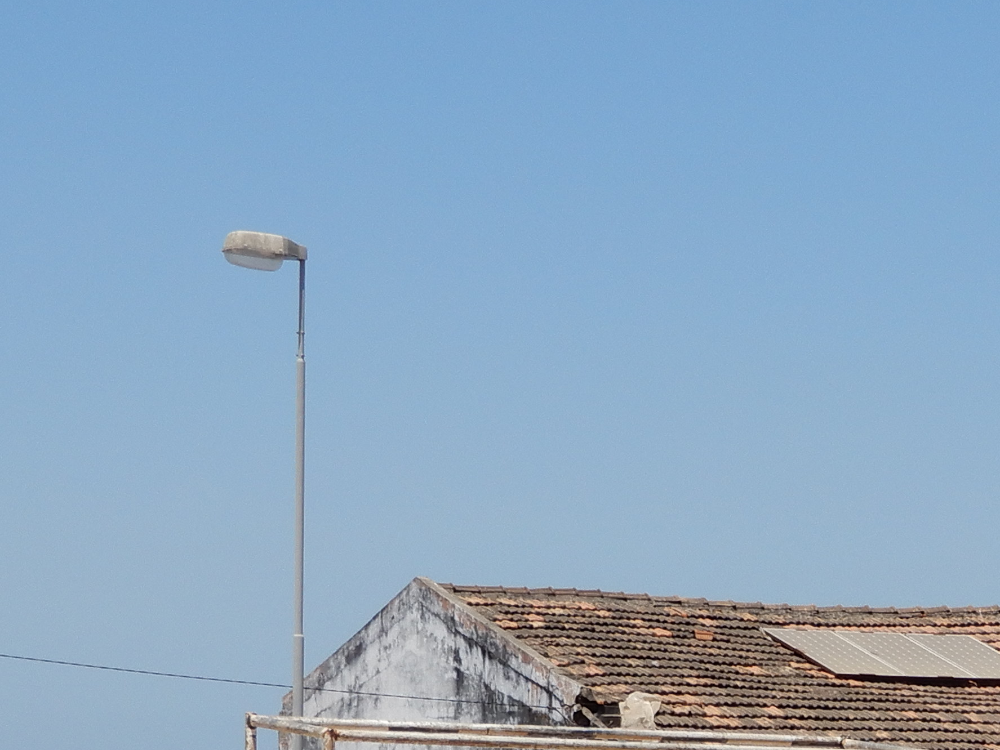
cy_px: 938
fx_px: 4219
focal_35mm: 146
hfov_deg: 13.4
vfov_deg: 10.0
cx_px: 965
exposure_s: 1/1000
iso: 80
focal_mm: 8.9
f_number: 4
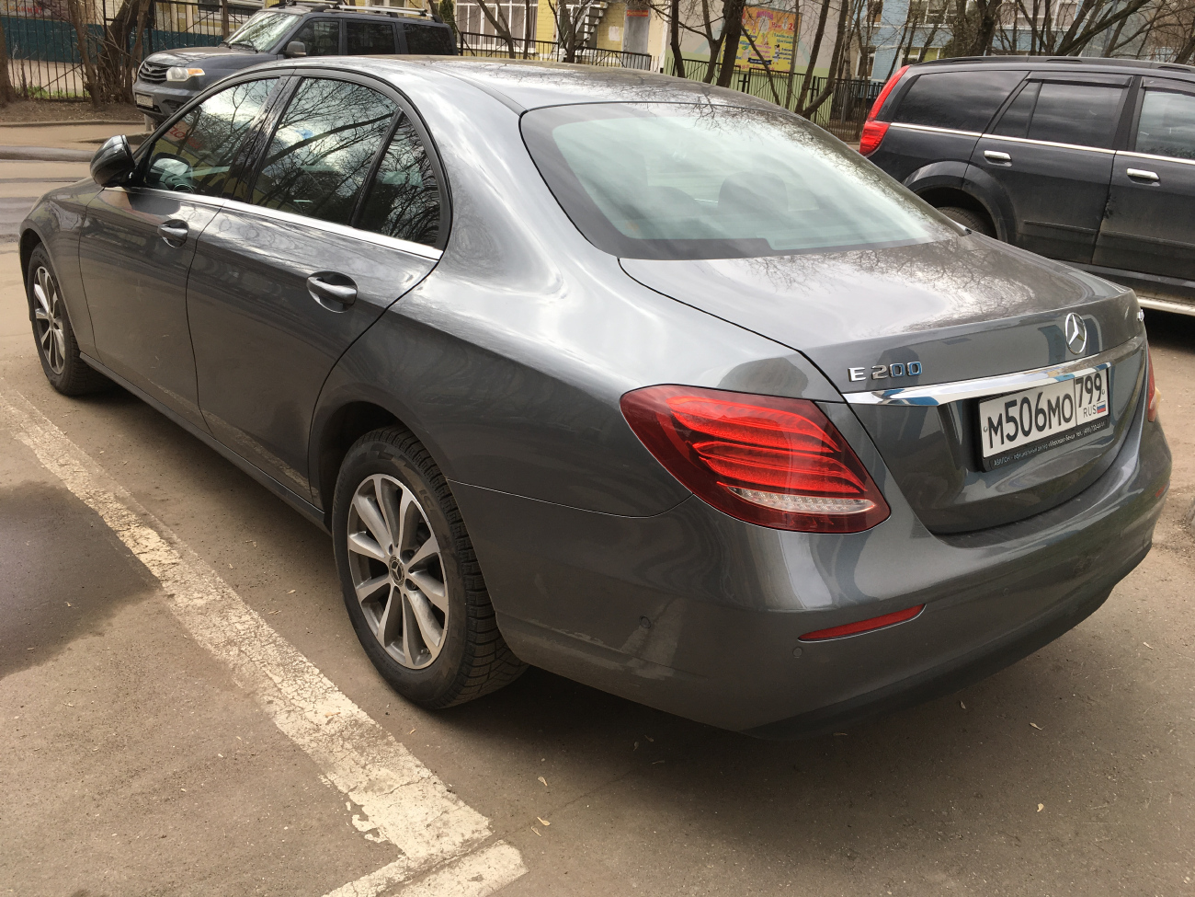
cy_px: 448
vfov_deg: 48.2
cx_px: 598
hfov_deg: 61.7
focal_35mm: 29
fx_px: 1001
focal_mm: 4.15
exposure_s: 1/358
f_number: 2.2
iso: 25
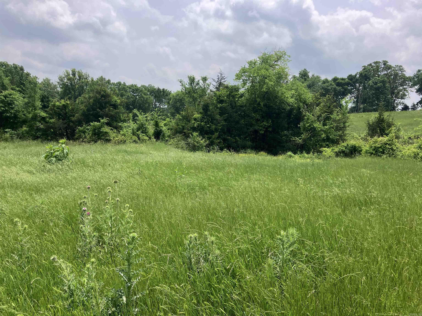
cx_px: 211
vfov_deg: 49.7
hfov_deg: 63.4
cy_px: 158
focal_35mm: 28
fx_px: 341
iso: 32
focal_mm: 3.99
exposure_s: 1/1799
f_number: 1.8
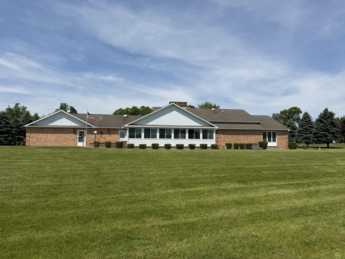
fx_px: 239
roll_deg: -0.2
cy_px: 130
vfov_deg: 56.8
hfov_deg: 71.6
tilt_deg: +3.5
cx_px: 172
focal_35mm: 24
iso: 80
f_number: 1.78
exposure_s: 1/8130
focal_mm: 6.76
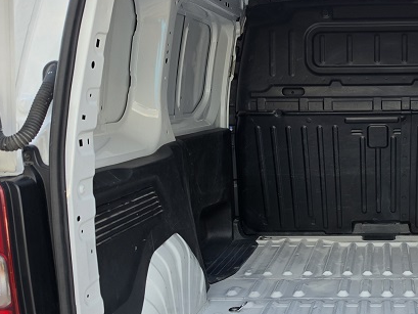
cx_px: 374
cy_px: 194
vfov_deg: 32.1
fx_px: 544
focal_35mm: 45
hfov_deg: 39.2
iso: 25
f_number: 1.4
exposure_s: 1/180
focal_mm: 6.5
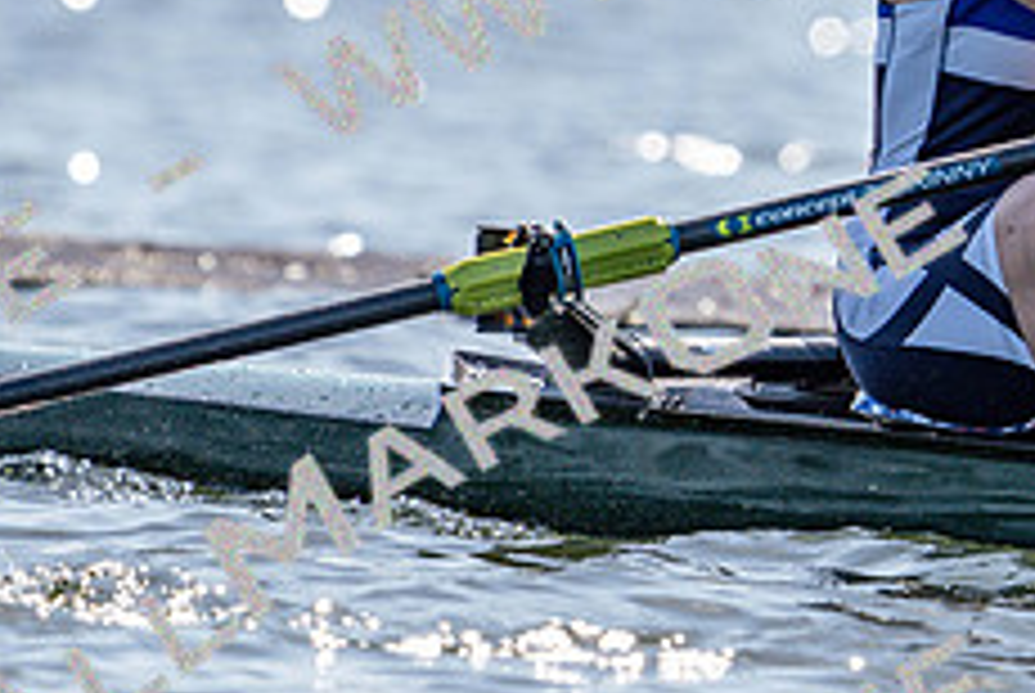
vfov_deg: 1.2
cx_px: 832
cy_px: 151
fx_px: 31982
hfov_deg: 1.9
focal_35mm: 1111
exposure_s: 1/2000
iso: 320
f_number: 6.3
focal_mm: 441
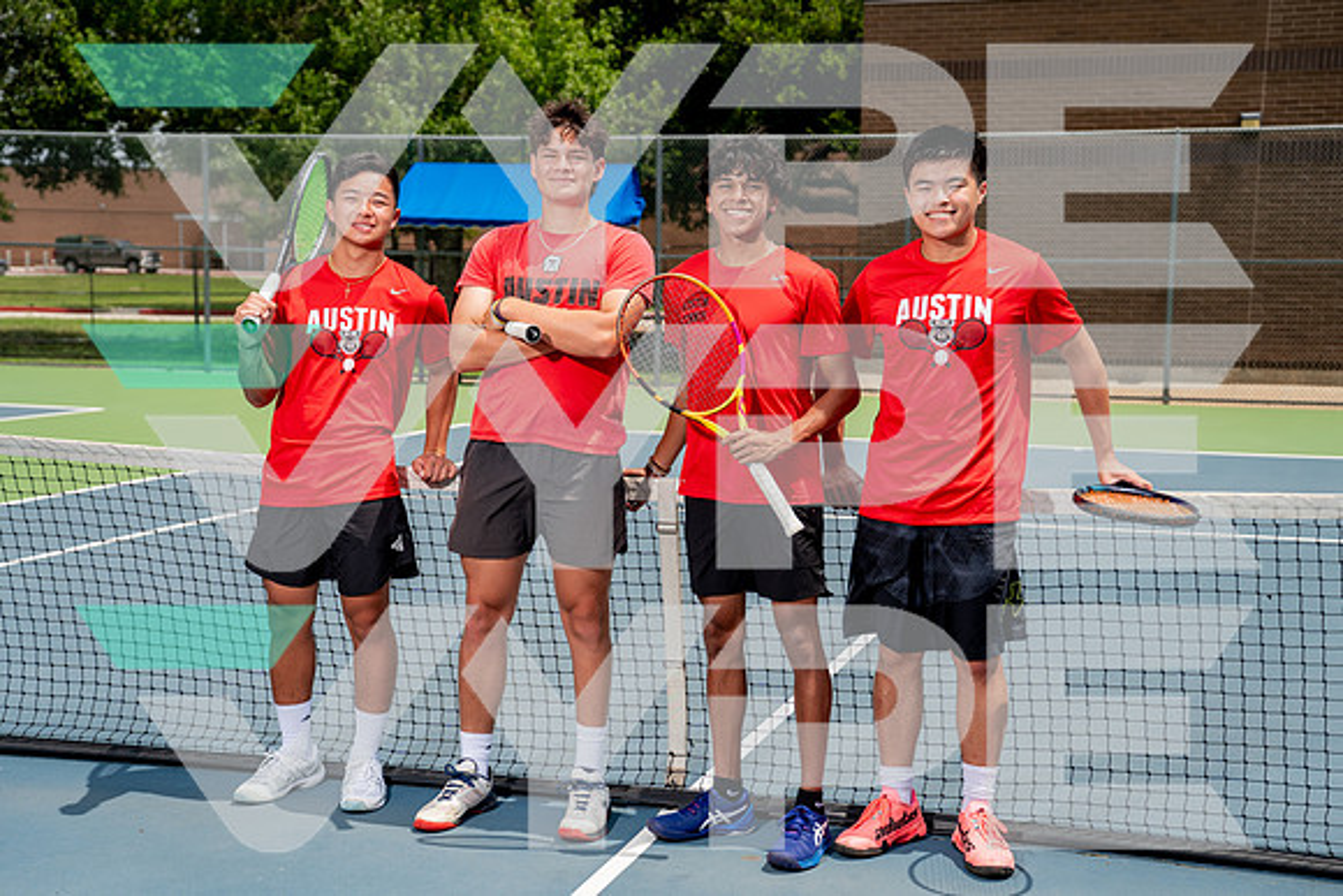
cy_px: 448
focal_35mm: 53
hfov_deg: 37.5
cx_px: 672
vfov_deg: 25.5
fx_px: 1978
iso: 100
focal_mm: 53
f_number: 4
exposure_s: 1/1250
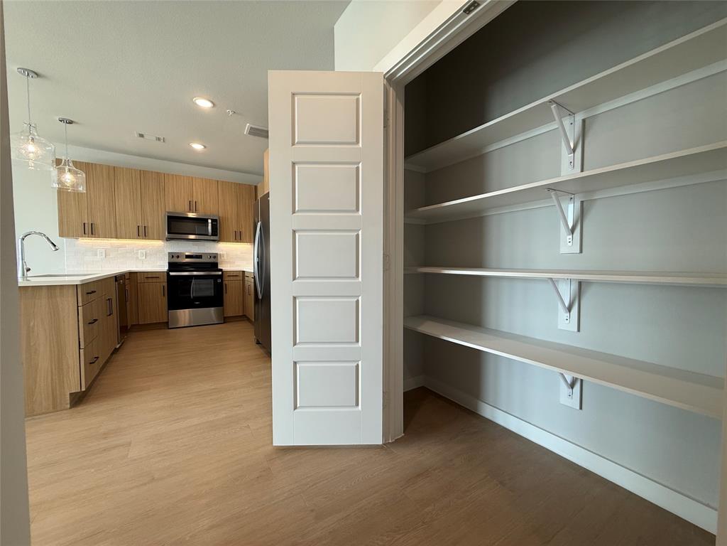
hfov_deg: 102.1
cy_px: 273
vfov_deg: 85.7
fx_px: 294
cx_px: 364
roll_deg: +0.0
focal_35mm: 14
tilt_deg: -1.5
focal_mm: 2.22
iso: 125
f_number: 2.2
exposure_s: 1/120
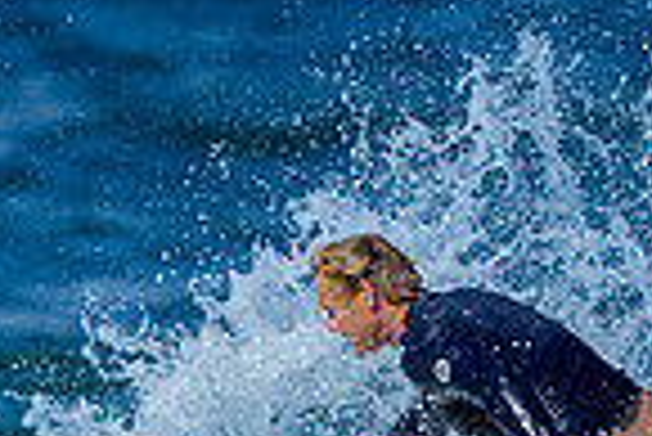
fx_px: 57958
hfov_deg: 0.6
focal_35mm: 3197
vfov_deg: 0.4
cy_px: 681
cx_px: 211
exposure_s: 1/2500
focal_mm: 800
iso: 250
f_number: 6.3
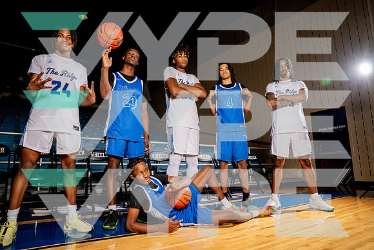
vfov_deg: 53.2
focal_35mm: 24
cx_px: 187
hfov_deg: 73.7
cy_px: 125
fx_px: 249
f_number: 7.1
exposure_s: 1/125
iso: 160
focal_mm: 24
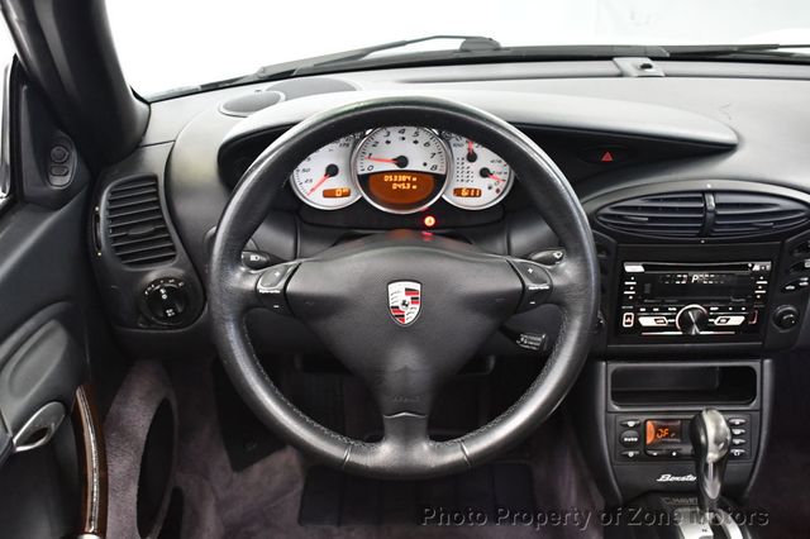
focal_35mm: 39
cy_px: 270
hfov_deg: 49.6
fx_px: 877
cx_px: 405
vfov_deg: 34.2
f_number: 4
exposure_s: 1/60
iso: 4000
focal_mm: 26
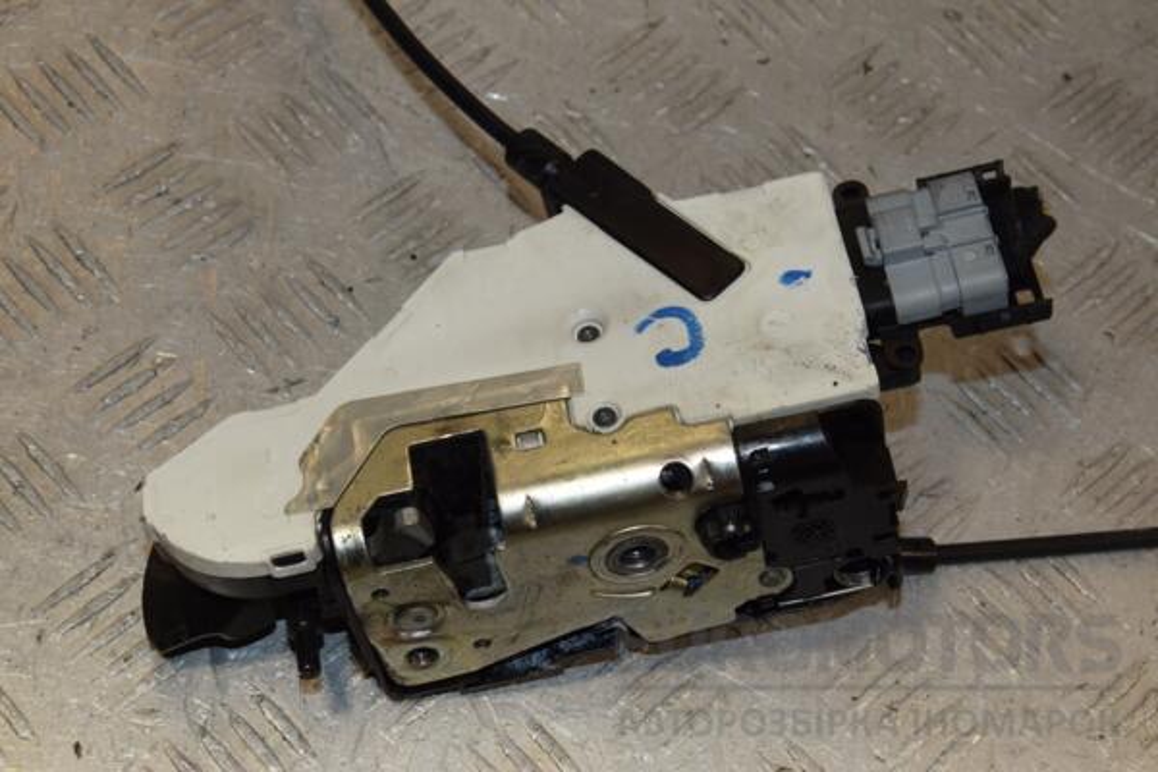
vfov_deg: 17.5
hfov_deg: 26.0
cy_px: 386
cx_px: 579
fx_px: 2509
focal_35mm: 78
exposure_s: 1/200
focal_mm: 52
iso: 800
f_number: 11
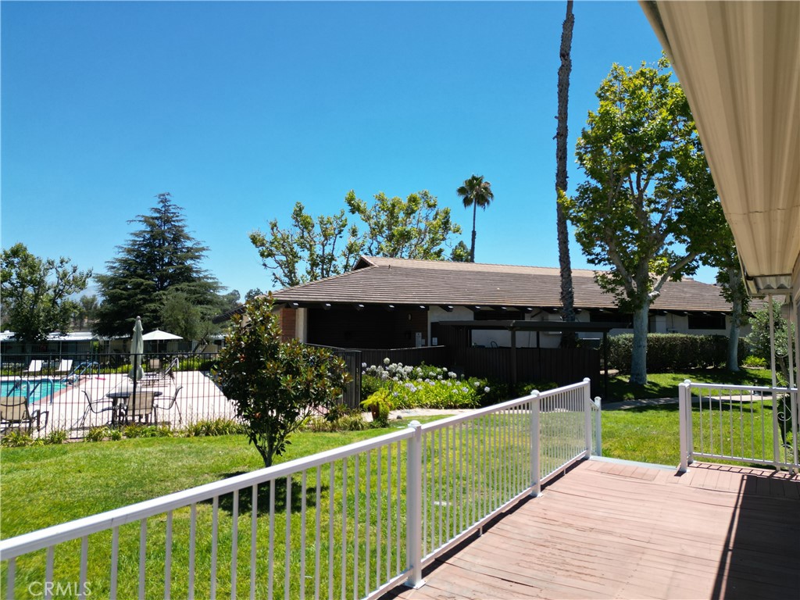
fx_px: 555
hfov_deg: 71.6
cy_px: 300
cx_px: 400
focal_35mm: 24
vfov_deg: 56.8
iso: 120
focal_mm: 6.72
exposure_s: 1/2500
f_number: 1.7
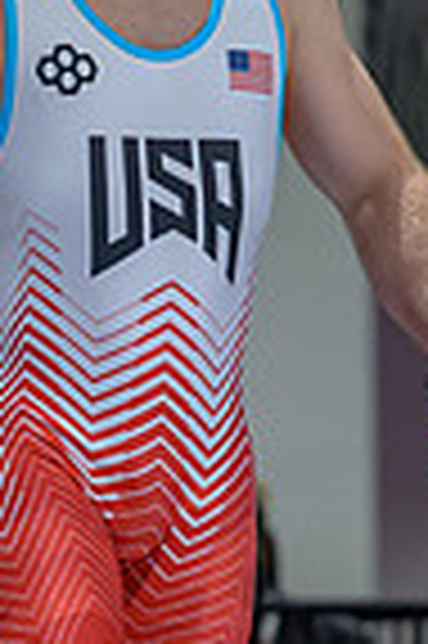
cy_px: 237
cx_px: 236
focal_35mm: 657
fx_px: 11744
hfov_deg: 2.1
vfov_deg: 3.1
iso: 3600
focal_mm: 110
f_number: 2.8
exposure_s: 1/320
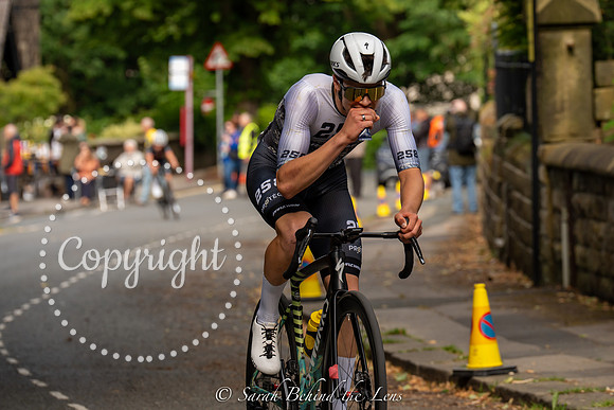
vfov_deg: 5.6
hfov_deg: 8.4
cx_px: 375
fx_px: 4167
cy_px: 160
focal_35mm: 244
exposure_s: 1/640
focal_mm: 200
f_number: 6.3
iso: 400
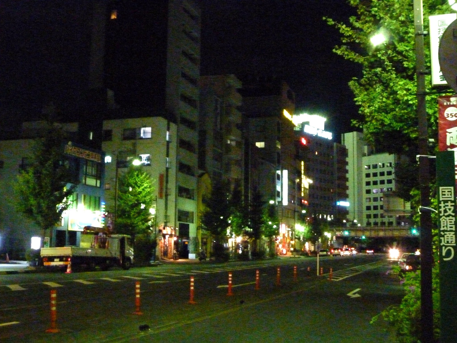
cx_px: 228
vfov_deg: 30.9
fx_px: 620
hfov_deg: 40.4
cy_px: 172
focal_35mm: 47
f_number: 4.3
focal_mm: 8.3
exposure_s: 1/10
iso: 1600
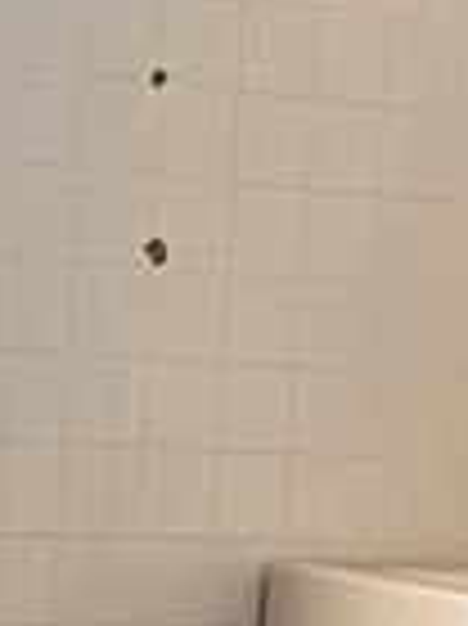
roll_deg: -2.8
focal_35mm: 192
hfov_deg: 7.7
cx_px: 346
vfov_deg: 10.1
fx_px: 3466
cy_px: 815
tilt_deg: -8.5
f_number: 1.6
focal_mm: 5.1
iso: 160
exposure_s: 1/60
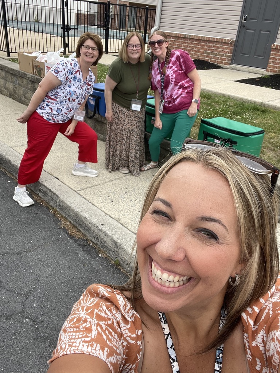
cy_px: 186
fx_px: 324
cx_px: 140
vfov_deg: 60.0
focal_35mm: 30
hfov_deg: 46.8
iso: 25
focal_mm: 2.71
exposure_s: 1/400
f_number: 2.2
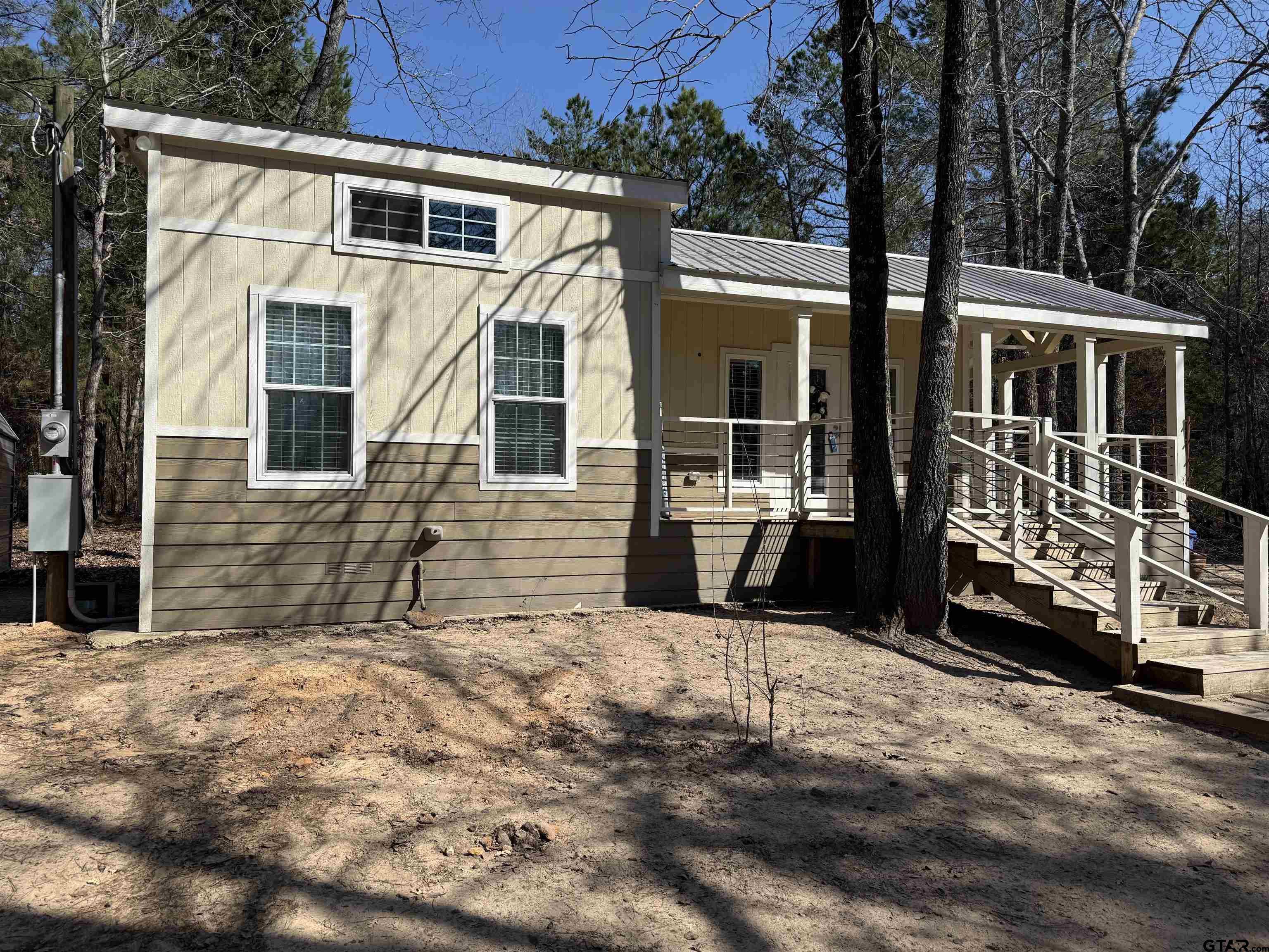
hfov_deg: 71.6
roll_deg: -0.7
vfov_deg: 56.8
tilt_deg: +3.4
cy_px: 476
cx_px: 634
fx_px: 880
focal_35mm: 24
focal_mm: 6.76
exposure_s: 1/4405
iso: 80
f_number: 1.78
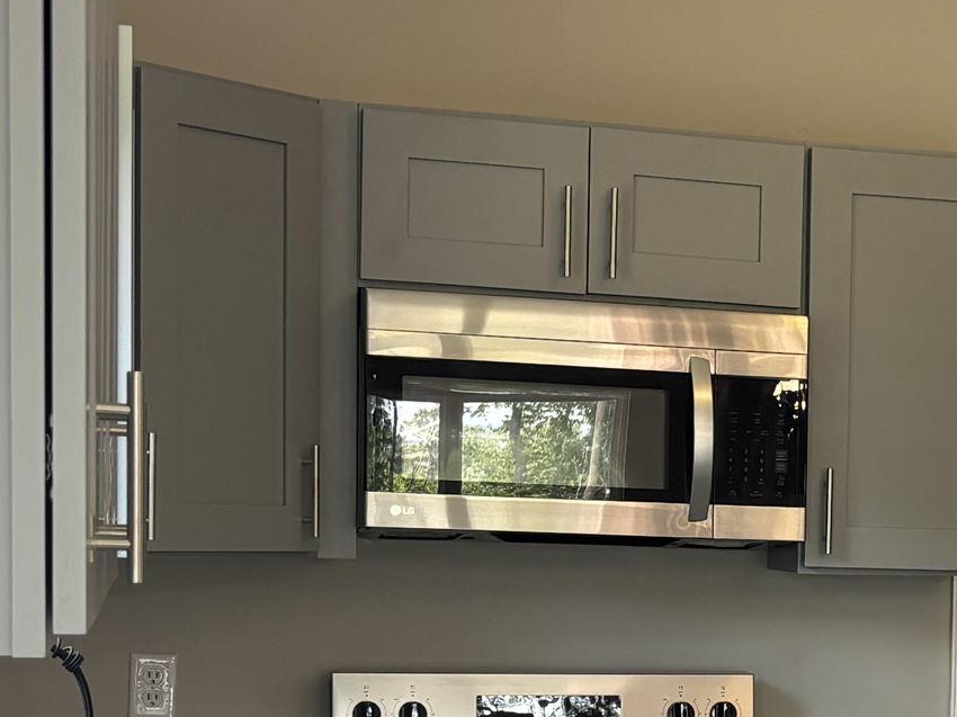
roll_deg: -1.7
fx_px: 2598
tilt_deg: -5.0
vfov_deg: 15.4
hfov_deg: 20.0
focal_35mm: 94
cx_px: 1019
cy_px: 729
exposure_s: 1/118
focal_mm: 5.96
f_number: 1.6
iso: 100
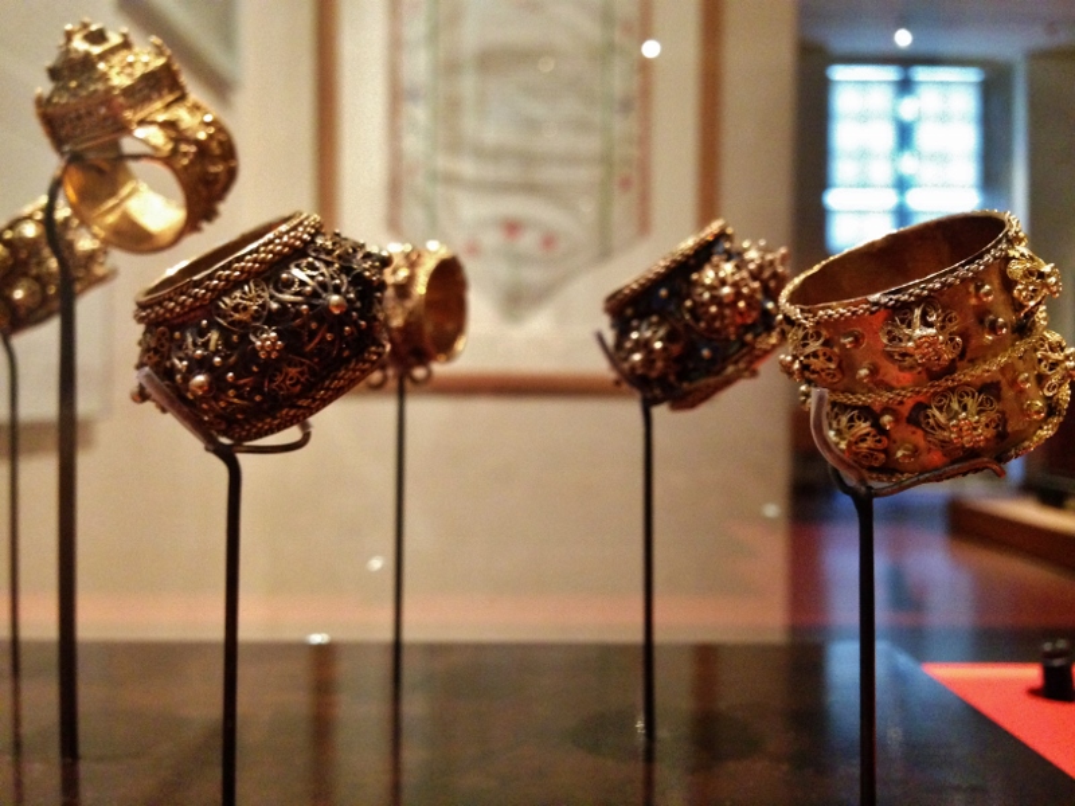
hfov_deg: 55.4
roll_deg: -1.8
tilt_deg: -0.9
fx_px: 1025
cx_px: 538
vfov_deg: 42.9
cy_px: 403
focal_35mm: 33
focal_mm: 4.12
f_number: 2.4
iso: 500
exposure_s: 1/15
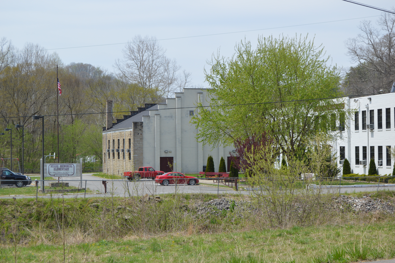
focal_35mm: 82
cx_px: 198
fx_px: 904
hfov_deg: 24.6
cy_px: 132
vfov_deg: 16.5
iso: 100
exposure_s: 1/320
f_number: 9
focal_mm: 55
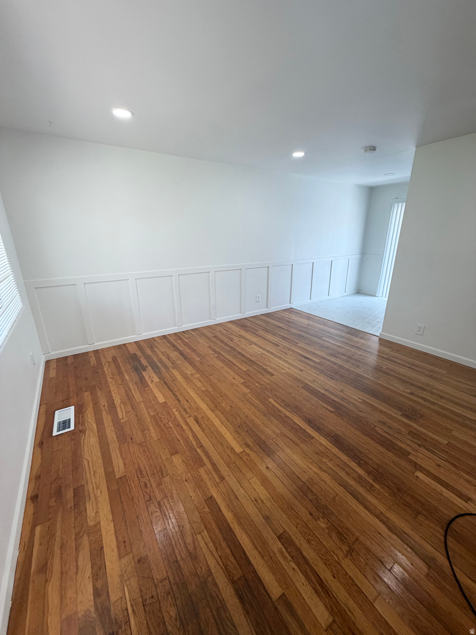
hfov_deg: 85.7
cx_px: 238
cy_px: 318
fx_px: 257
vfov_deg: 102.1
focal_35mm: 14
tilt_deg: -17.8
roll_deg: +0.2
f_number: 2.2
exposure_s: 1/120
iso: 125
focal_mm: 2.22
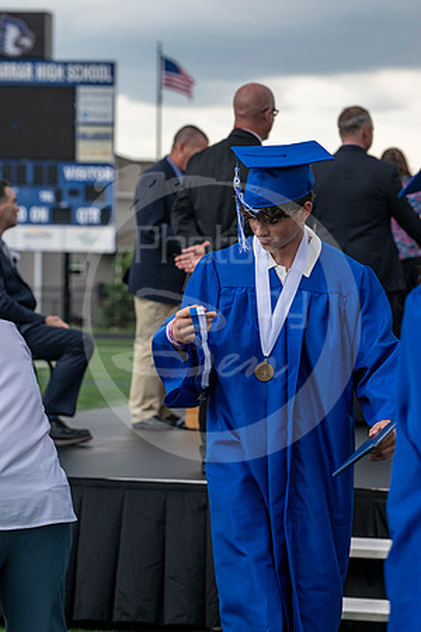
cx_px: 210
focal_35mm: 170
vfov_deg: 12.1
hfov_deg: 8.1
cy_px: 316
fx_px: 2982
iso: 250
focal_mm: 170
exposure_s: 1/250
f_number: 8
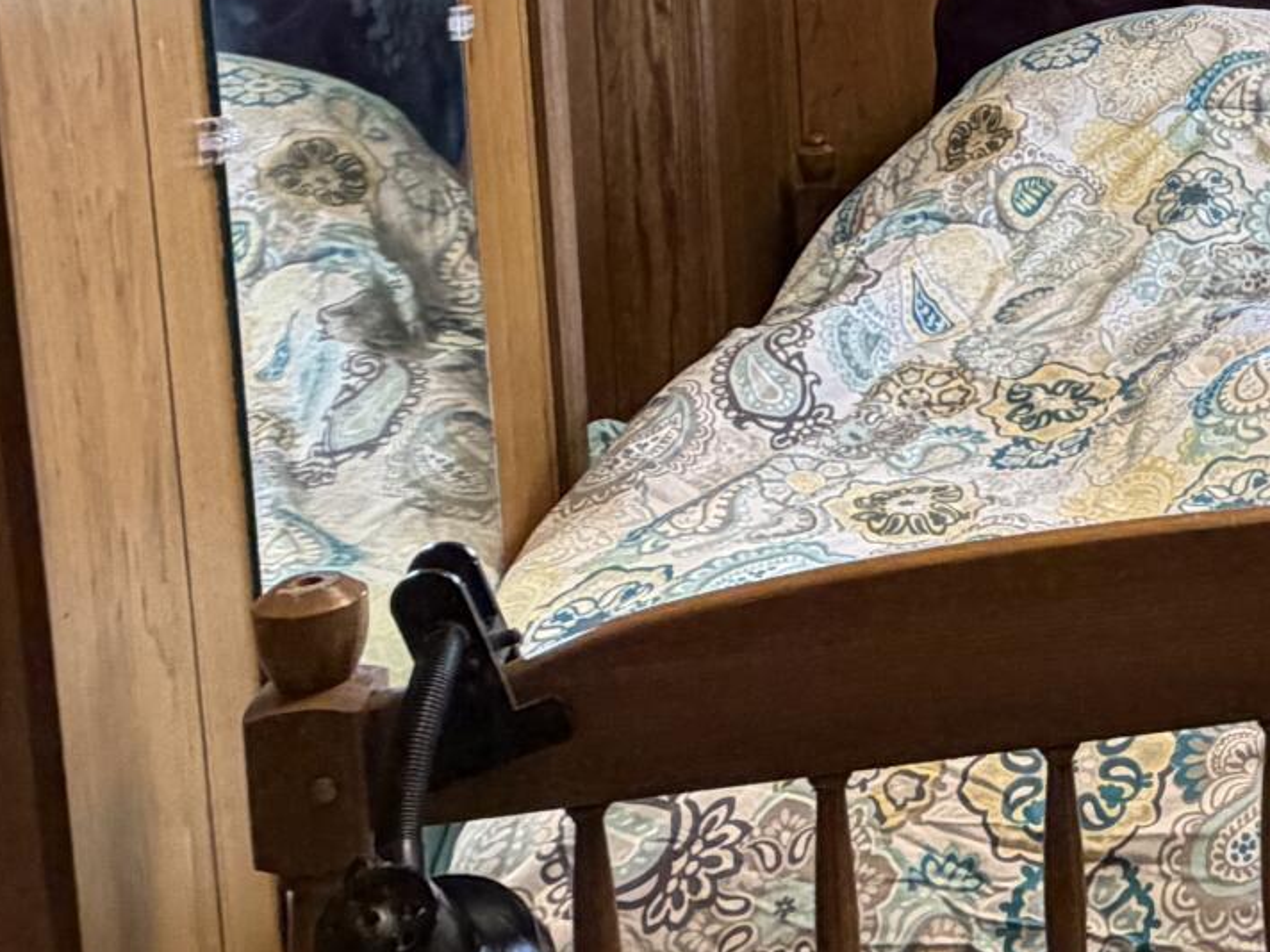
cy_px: -48
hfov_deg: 27.5
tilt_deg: -6.2
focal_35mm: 59
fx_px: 2165
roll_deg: +0.6
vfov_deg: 23.5
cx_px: 1636
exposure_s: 1/120
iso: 320
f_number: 2.2
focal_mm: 2.22
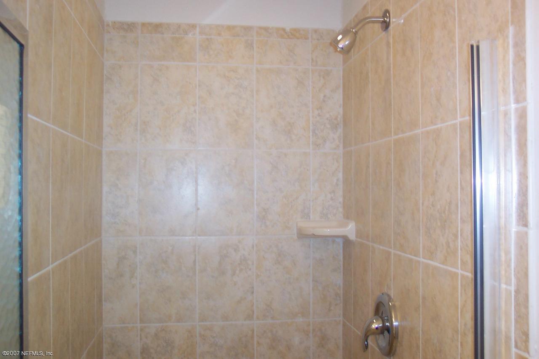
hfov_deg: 50.7
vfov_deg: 35.0
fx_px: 569
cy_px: 180
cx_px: 270
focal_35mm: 38
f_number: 2.8
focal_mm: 8
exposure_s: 1/30
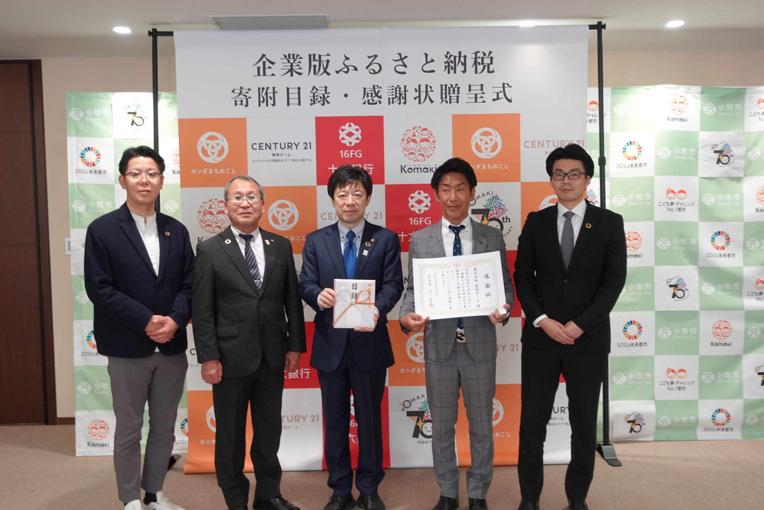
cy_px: 255
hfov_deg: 53.1
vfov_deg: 36.9
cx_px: 382
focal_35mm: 36
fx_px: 764
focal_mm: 13.76
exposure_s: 1/40
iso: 250
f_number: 2.8
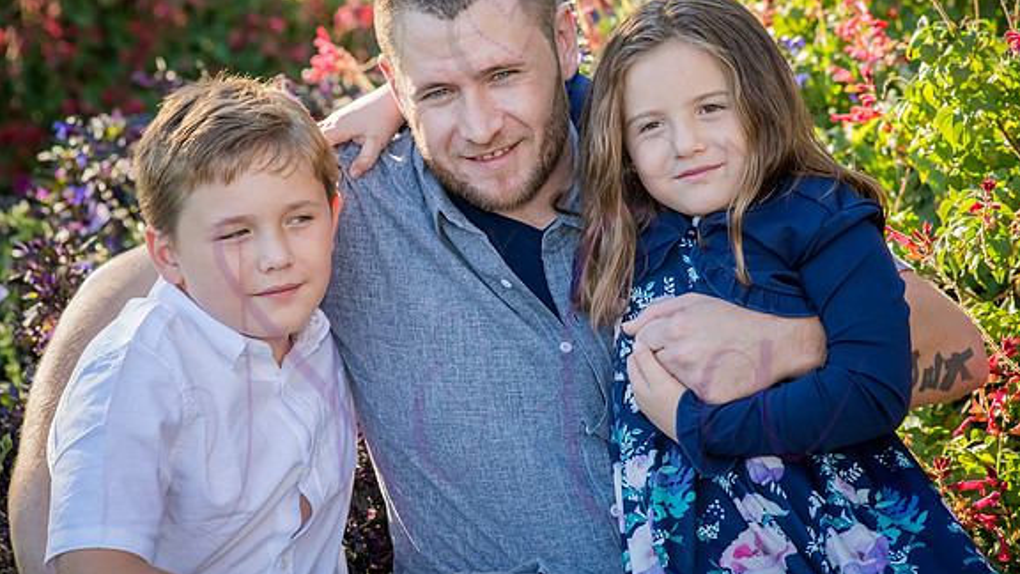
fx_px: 4138
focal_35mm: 153
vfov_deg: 7.9
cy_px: 244
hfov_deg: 14.1
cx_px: 512
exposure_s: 1/320
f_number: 7.1
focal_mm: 145
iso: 800
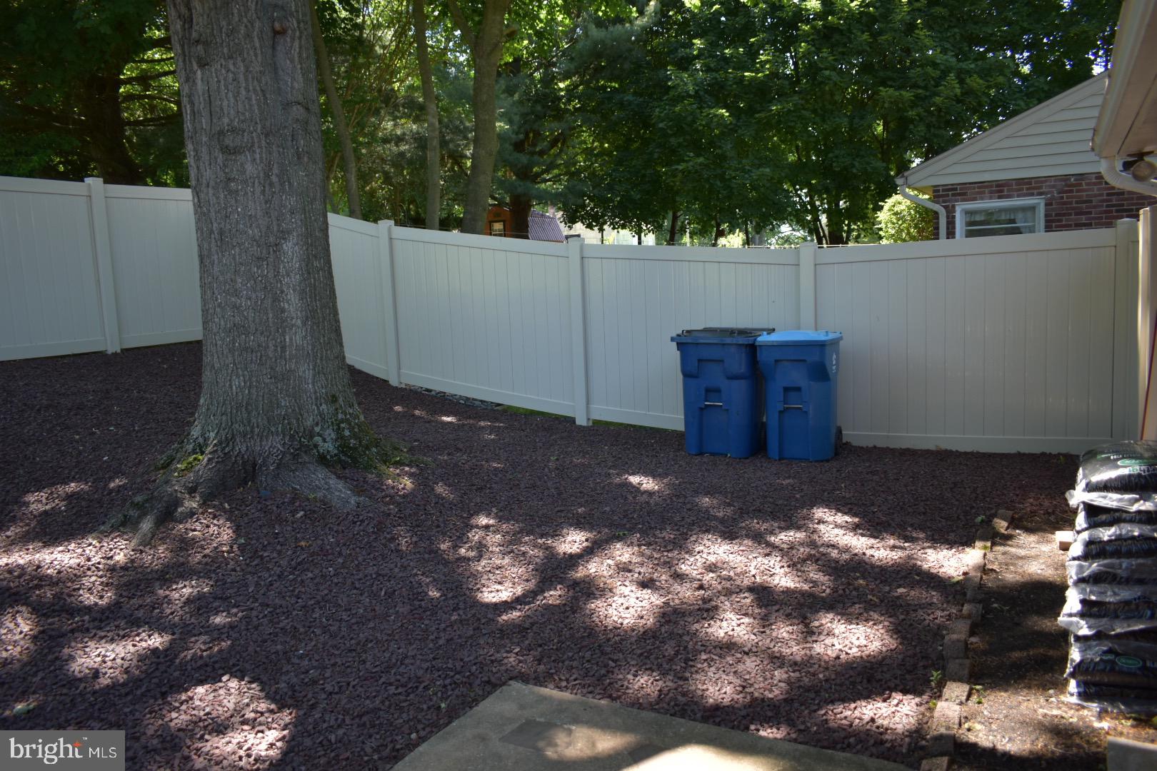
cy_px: 386
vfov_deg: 47.9
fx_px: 868
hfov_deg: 67.4
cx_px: 578
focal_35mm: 27
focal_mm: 18
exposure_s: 1/200
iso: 200
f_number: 3.5
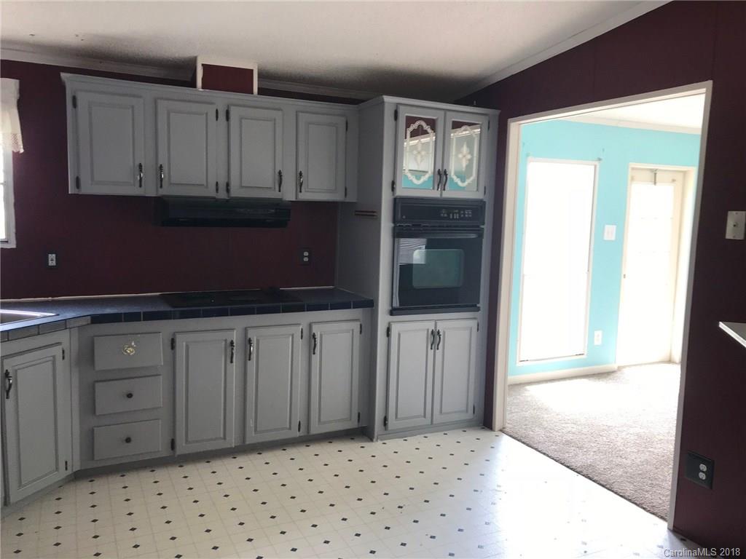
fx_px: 603
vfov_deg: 49.7
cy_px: 280
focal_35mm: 28
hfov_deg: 63.4
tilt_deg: -6.8
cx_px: 373
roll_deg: -1.5
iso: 32
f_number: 1.8
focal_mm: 3.99
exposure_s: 1/60
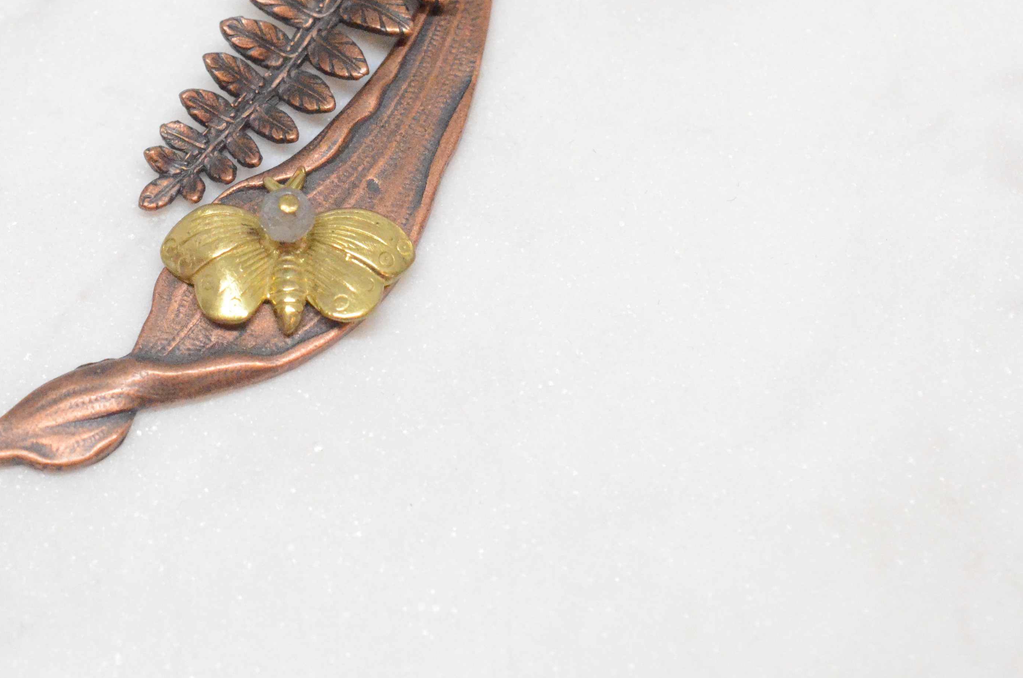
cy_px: 106
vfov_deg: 12.7
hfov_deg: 19.0
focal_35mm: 107
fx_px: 3034
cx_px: 265
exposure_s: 1/800
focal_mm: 40
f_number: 8
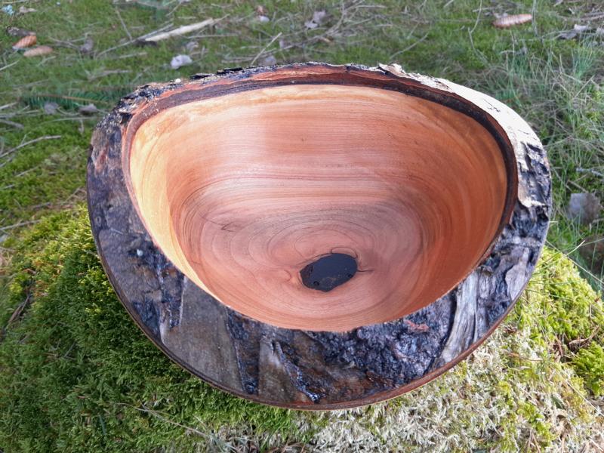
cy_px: 226
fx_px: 454
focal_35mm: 26
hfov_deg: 67.3
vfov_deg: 53.1
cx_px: 302
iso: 80
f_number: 1.8
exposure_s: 1/50
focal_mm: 4
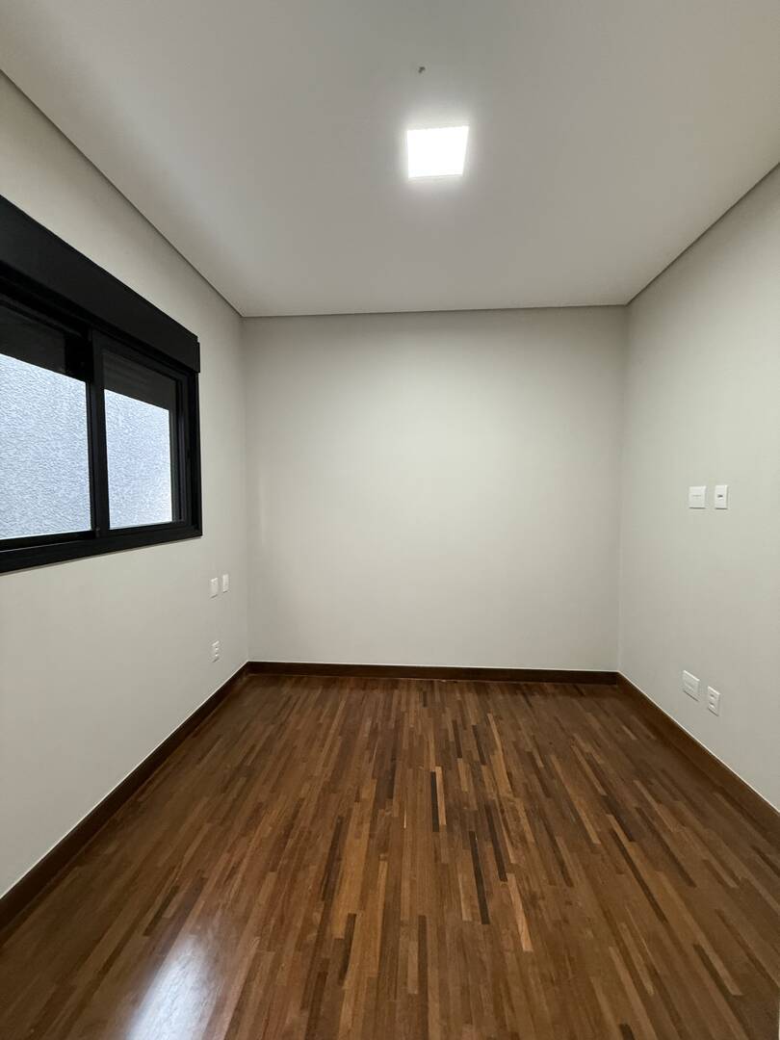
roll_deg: -1.1
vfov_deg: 102.1
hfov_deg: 85.7
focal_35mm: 14
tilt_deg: -1.6
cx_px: 390
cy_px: 520
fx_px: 421
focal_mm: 2.22
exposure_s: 1/60
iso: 320
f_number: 2.2
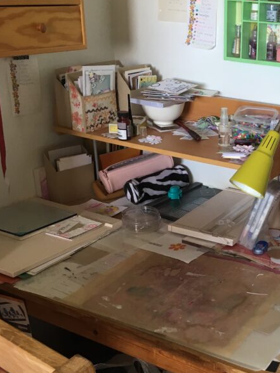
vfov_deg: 37.1
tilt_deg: -27.3
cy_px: 247
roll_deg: -1.8
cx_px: 243
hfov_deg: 27.7
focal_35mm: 51
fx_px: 550
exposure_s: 1/33
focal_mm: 4.15
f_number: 2.2
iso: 64
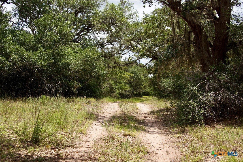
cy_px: 81
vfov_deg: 25.8
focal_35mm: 52
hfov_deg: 37.9
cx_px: 122
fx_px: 354
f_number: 8
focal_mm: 35
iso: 100
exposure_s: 1/320
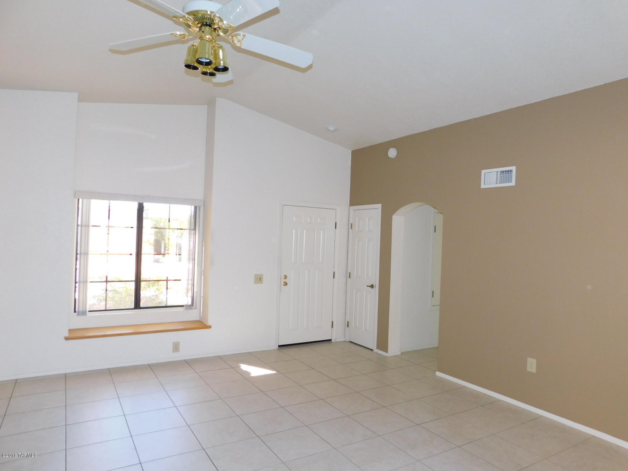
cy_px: 236
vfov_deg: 58.9
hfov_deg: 73.9
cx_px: 314
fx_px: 417
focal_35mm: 23
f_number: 3
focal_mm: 4
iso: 200
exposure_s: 1/30
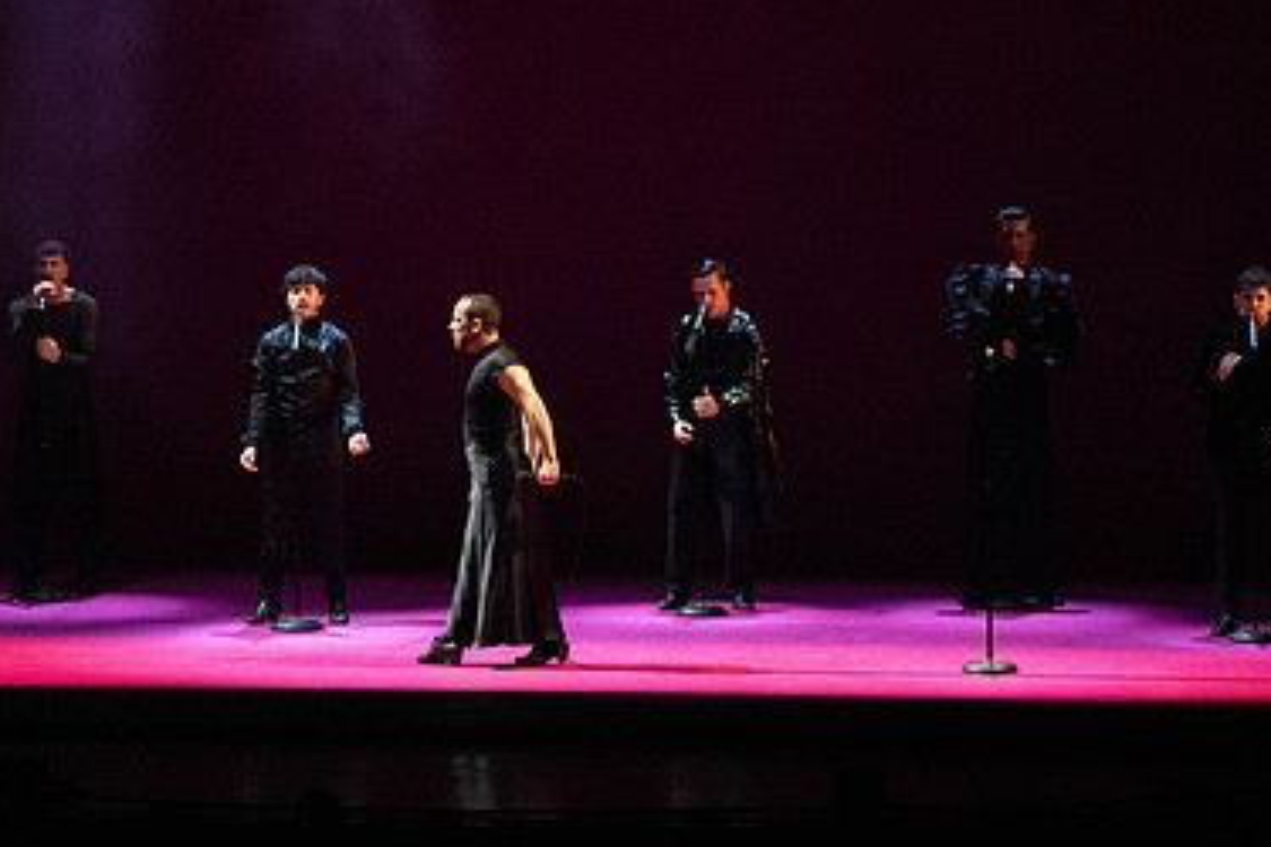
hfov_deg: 9.7
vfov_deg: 6.5
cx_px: 481
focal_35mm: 212
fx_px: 7484
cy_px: 208
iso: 25600
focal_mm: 137
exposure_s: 1/320
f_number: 5
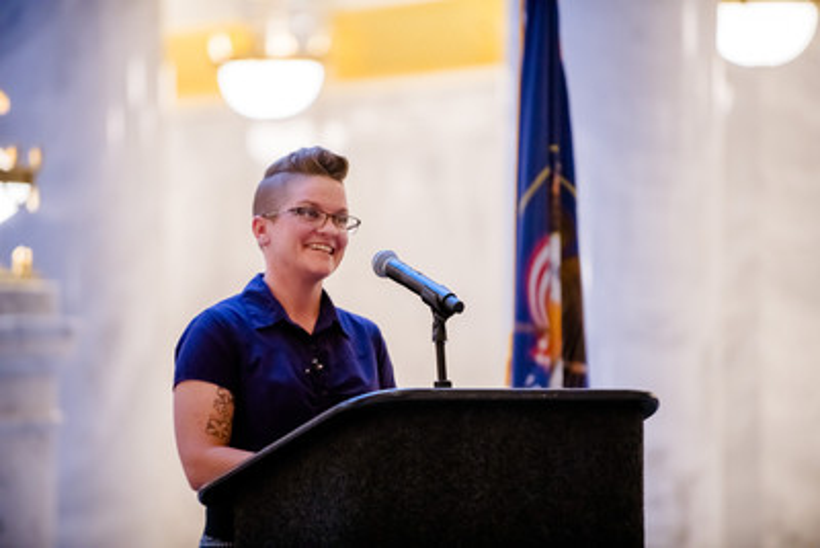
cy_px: 274
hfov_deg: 10.3
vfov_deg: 6.9
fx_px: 4557
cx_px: 410
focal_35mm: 200
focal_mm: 200
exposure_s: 1/200
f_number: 2.8
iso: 3200
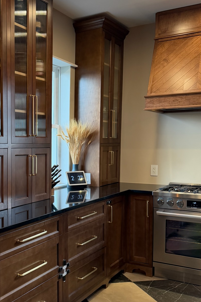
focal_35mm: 43
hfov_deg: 29.8
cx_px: 19
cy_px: 166
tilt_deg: -4.5
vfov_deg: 45.4
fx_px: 360
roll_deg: -0.3
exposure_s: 1/120
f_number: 1.78
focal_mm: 6.76
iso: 200
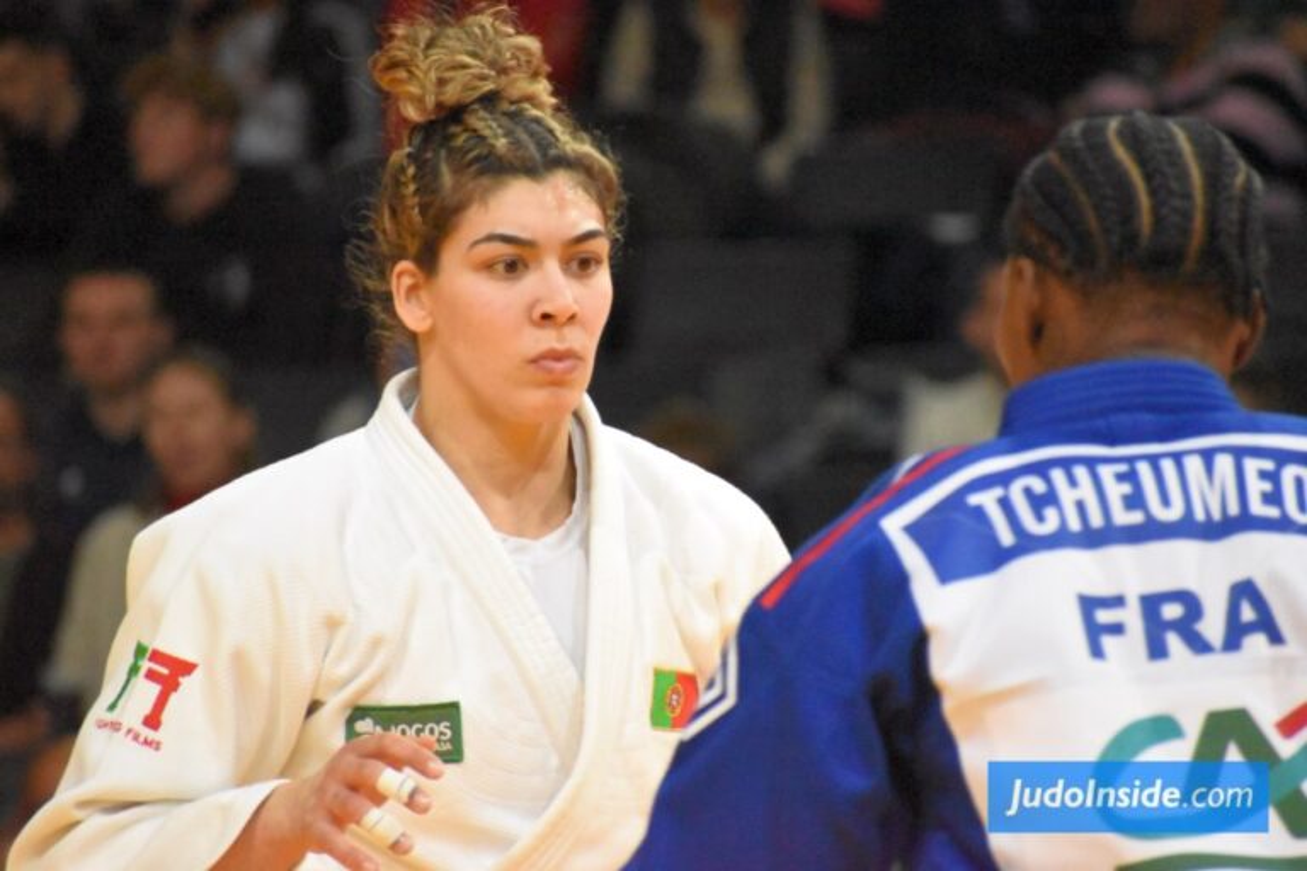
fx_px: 16336
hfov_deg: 4.6
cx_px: 654
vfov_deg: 3.1
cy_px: 436
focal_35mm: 450
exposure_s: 1/800
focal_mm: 300
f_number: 7.1
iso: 12800
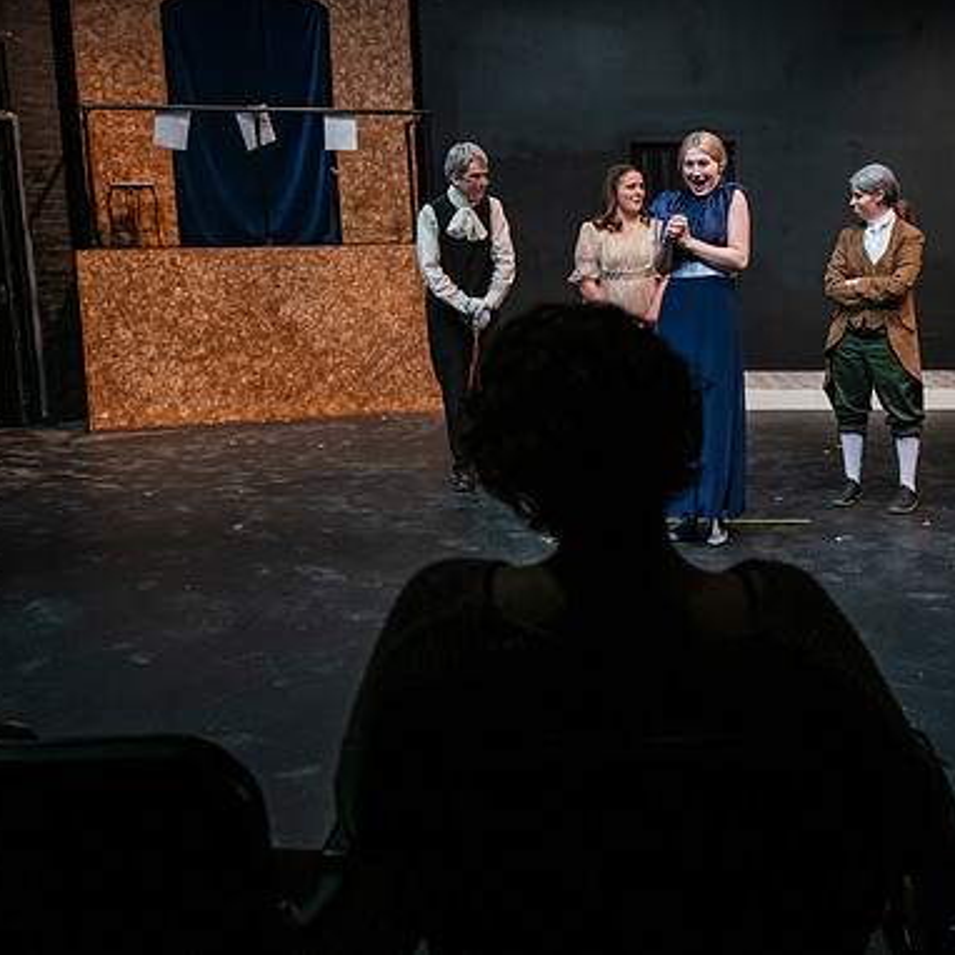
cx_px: 628
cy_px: 474
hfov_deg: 41.4
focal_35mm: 40
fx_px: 1249
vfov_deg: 41.9
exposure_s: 1/200
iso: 3200
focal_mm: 31
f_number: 3.5
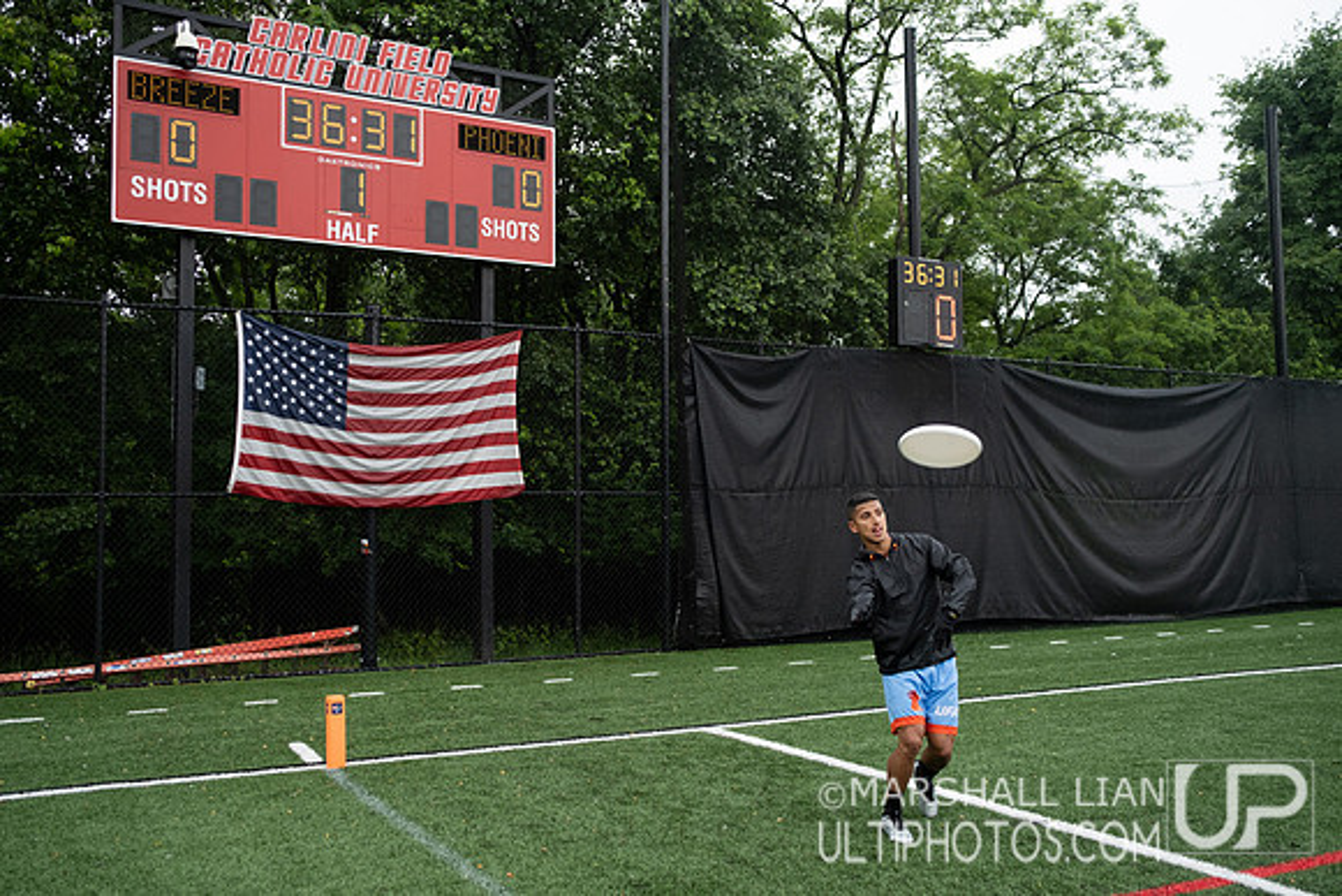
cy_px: 448
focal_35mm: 35
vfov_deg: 37.9
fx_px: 1305
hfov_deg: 54.4
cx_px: 671
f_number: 2.8
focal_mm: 23
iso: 320
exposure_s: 1/800
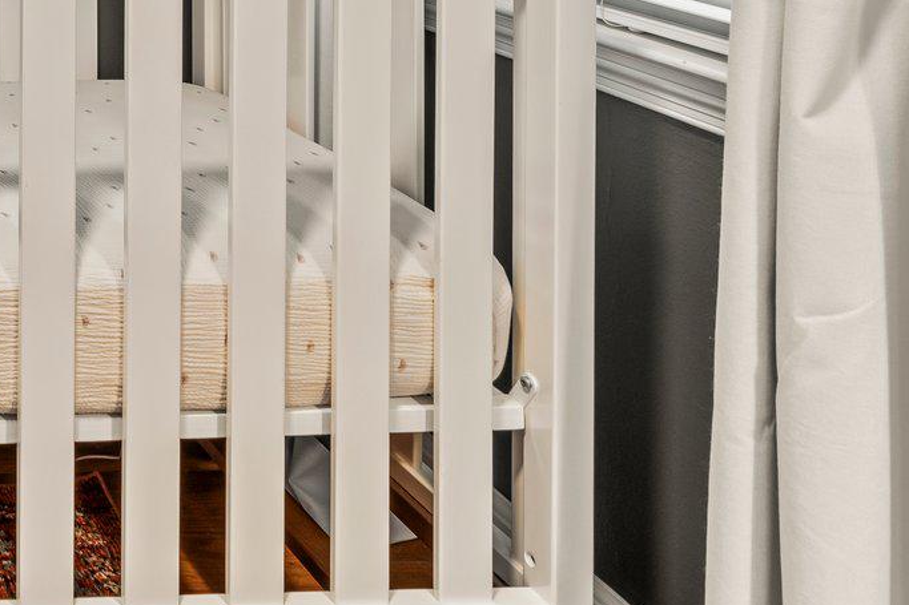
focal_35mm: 48
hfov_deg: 29.8
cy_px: -267
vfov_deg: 23.3
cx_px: -357
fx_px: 1212
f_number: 9
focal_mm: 16
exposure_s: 5
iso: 250
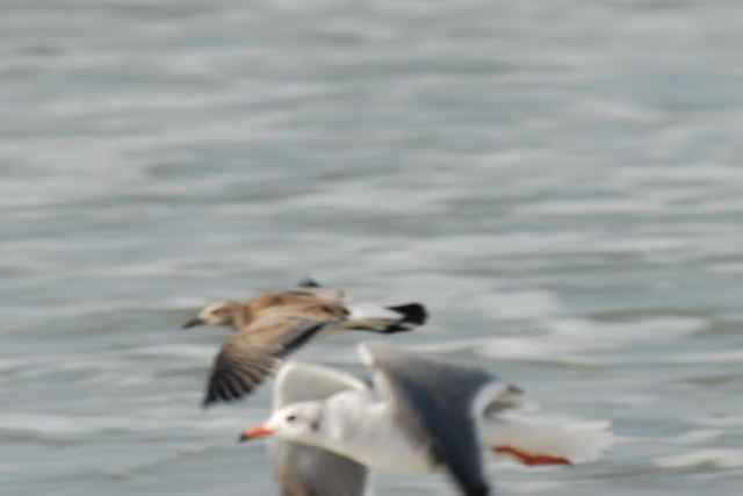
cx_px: 372
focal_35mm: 450
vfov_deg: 3.1
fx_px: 9289
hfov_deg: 4.6
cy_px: 248
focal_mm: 300
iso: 200
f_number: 13
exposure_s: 1/350
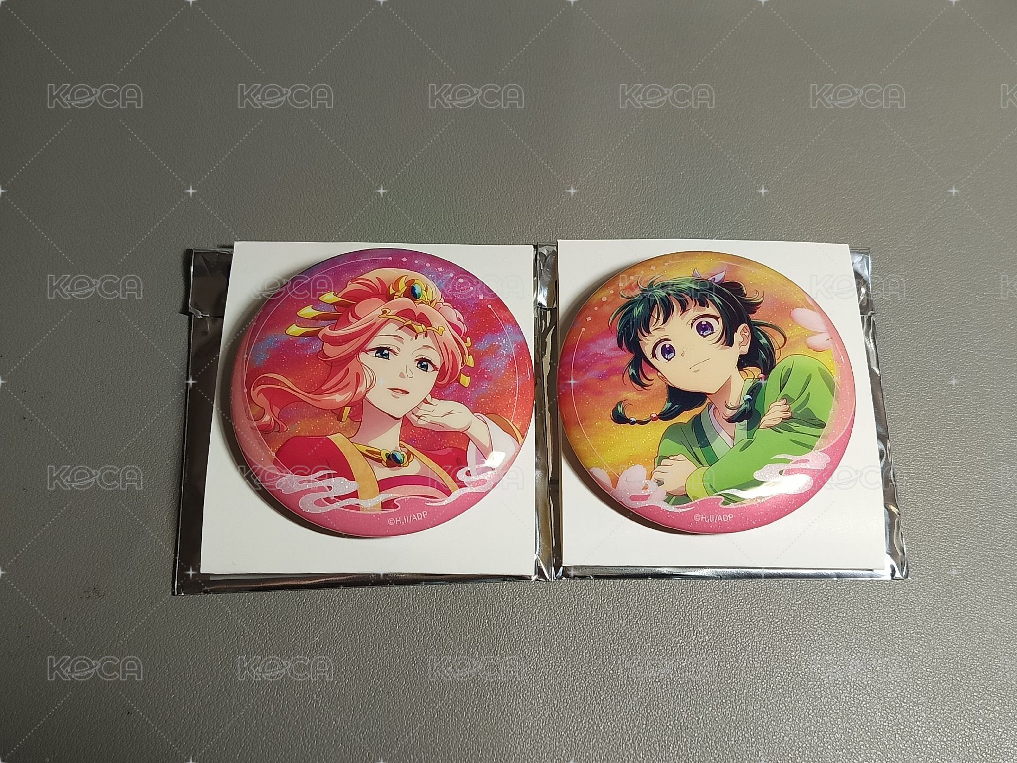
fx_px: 1146
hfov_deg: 47.9
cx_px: 508
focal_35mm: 39
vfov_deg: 36.8
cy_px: 382
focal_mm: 5.24
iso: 400
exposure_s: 1/60
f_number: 1.75
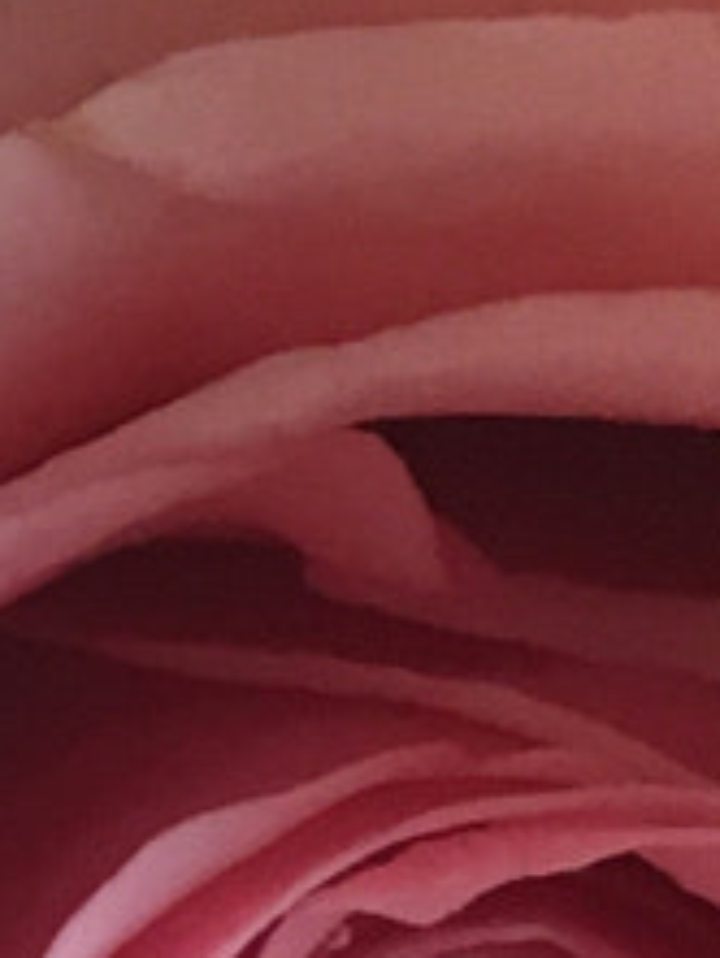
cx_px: -1405
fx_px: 5818
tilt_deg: -39.8
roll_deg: +1.9
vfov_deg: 9.0
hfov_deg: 6.5
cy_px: 1777
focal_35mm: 210
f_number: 2.2
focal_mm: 4.15
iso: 32
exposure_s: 1/30
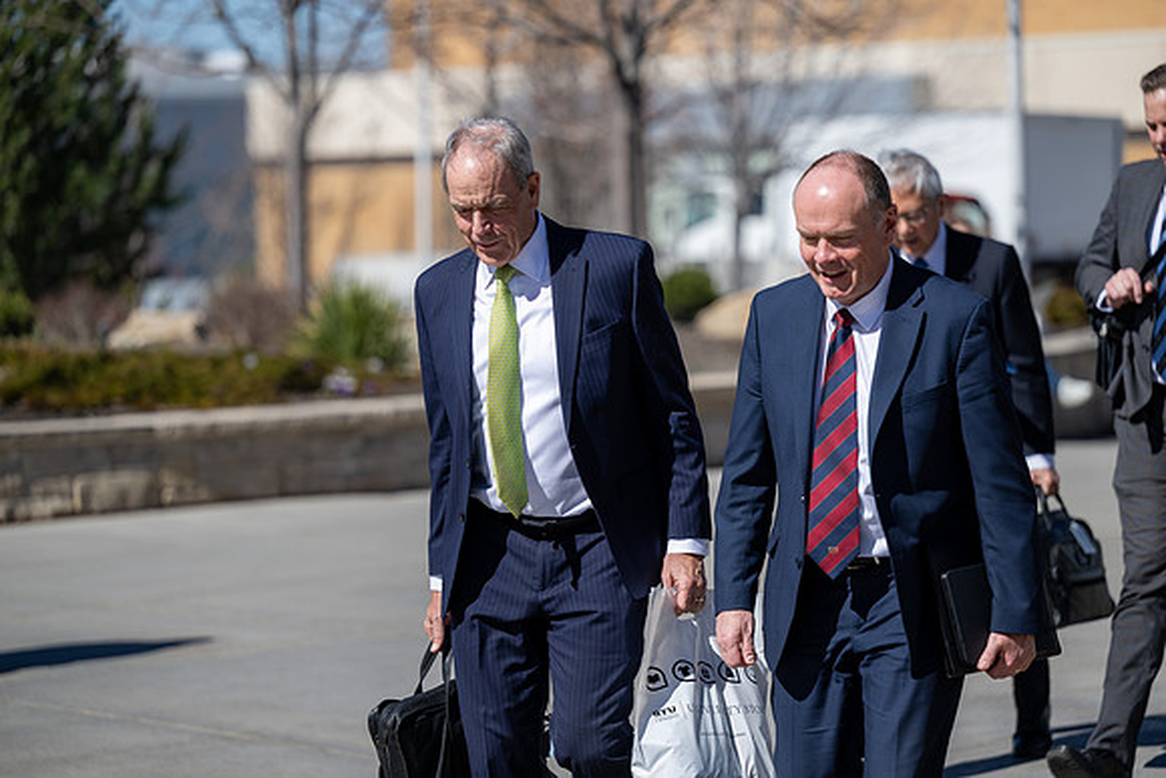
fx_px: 4211
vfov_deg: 10.6
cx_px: 583
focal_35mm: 130
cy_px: 389
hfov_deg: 15.8
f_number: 2.8
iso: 100
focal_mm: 130
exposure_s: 1/3200
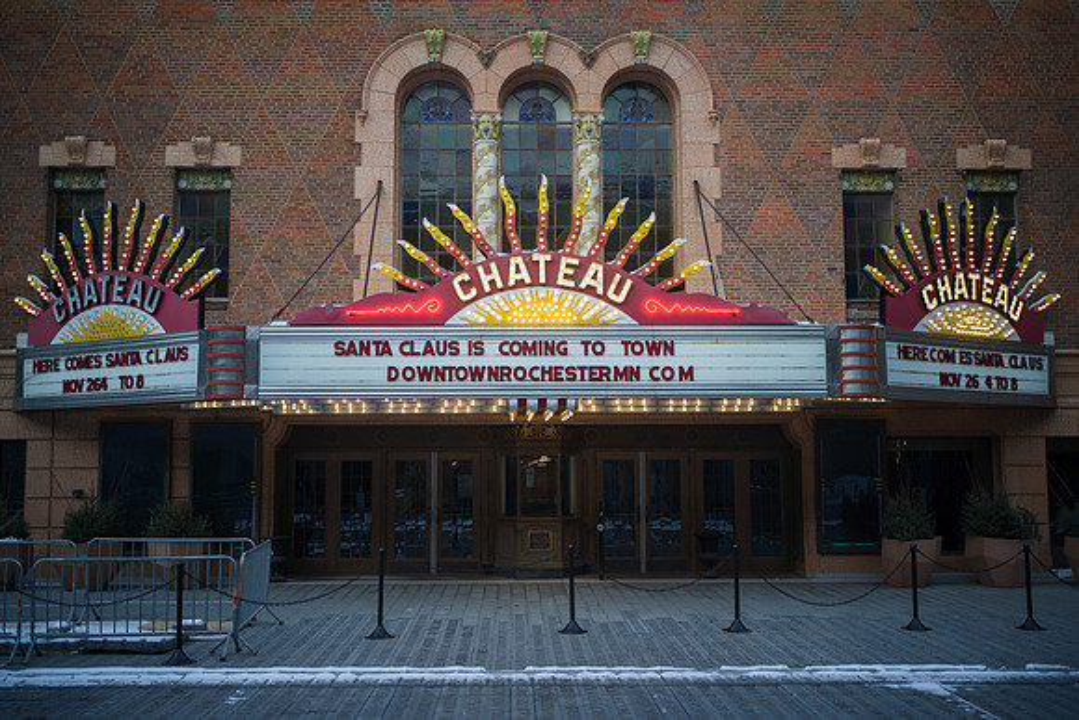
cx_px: 540
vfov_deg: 37.8
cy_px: 360
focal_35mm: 35
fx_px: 1052
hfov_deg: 54.3
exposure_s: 1/1250
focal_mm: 35
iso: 800
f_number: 1.8
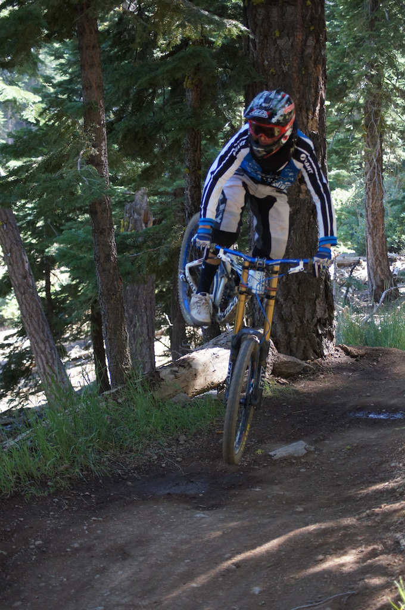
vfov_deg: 24.6
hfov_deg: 16.5
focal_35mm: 82
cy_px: 305
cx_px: 202
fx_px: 1396
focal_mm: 55
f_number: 4
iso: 1600
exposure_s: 1/800
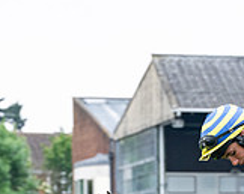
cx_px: 269
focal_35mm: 288
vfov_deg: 5.3
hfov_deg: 6.7
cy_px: 315
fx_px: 2076
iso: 400
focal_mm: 70
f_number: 4
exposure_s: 1/640
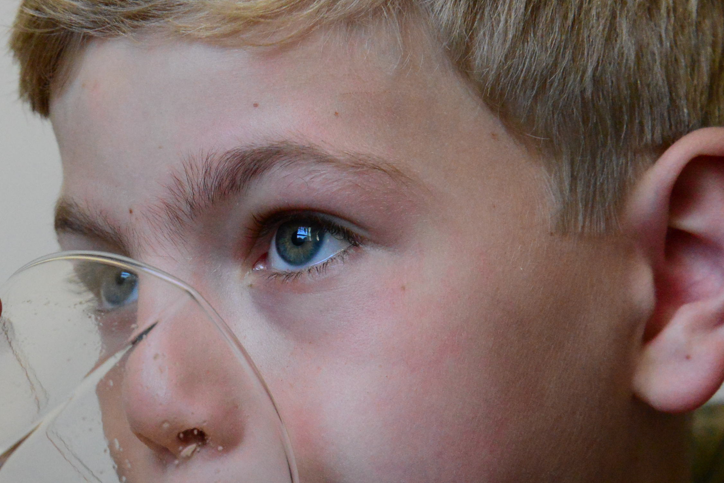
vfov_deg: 8.1
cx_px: 190
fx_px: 3419
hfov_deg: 12.1
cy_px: 324
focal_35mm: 170
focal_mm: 85
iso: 6400
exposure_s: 1/200
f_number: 8
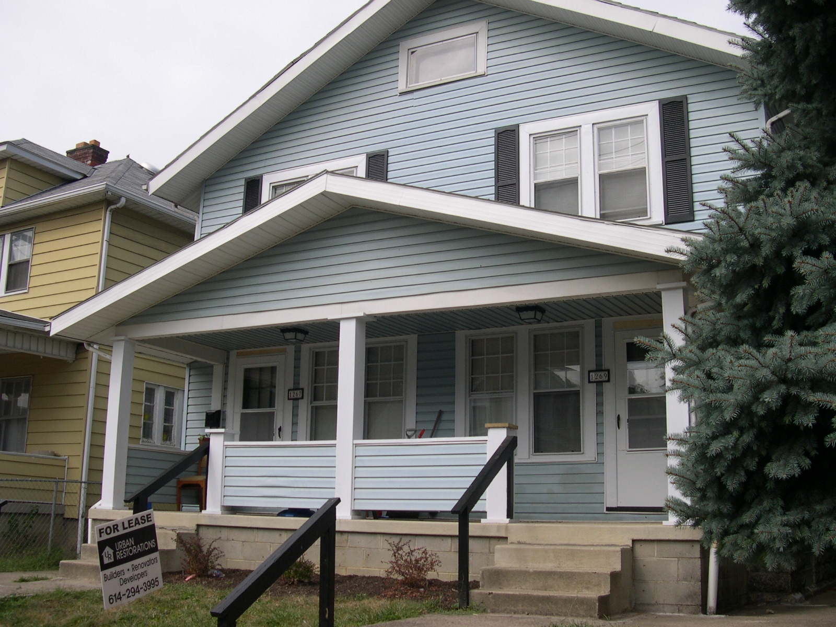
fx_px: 918
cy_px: 314
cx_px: 418
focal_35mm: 38
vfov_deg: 37.7
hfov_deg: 49.0
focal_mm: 8
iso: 100
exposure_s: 1/217
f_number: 7.6
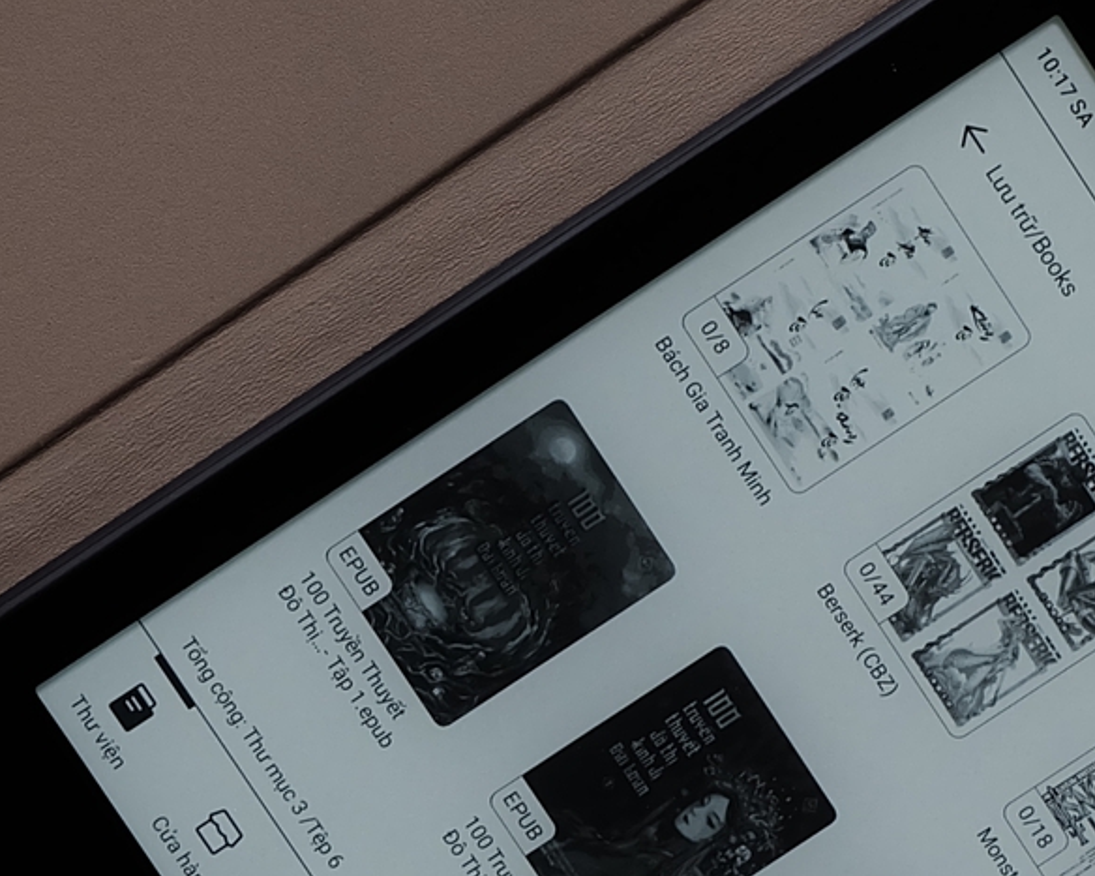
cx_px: 643
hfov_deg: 13.4
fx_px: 4666
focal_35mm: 144
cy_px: 461
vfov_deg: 10.7
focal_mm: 23.2
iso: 400
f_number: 6.4
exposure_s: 1/250
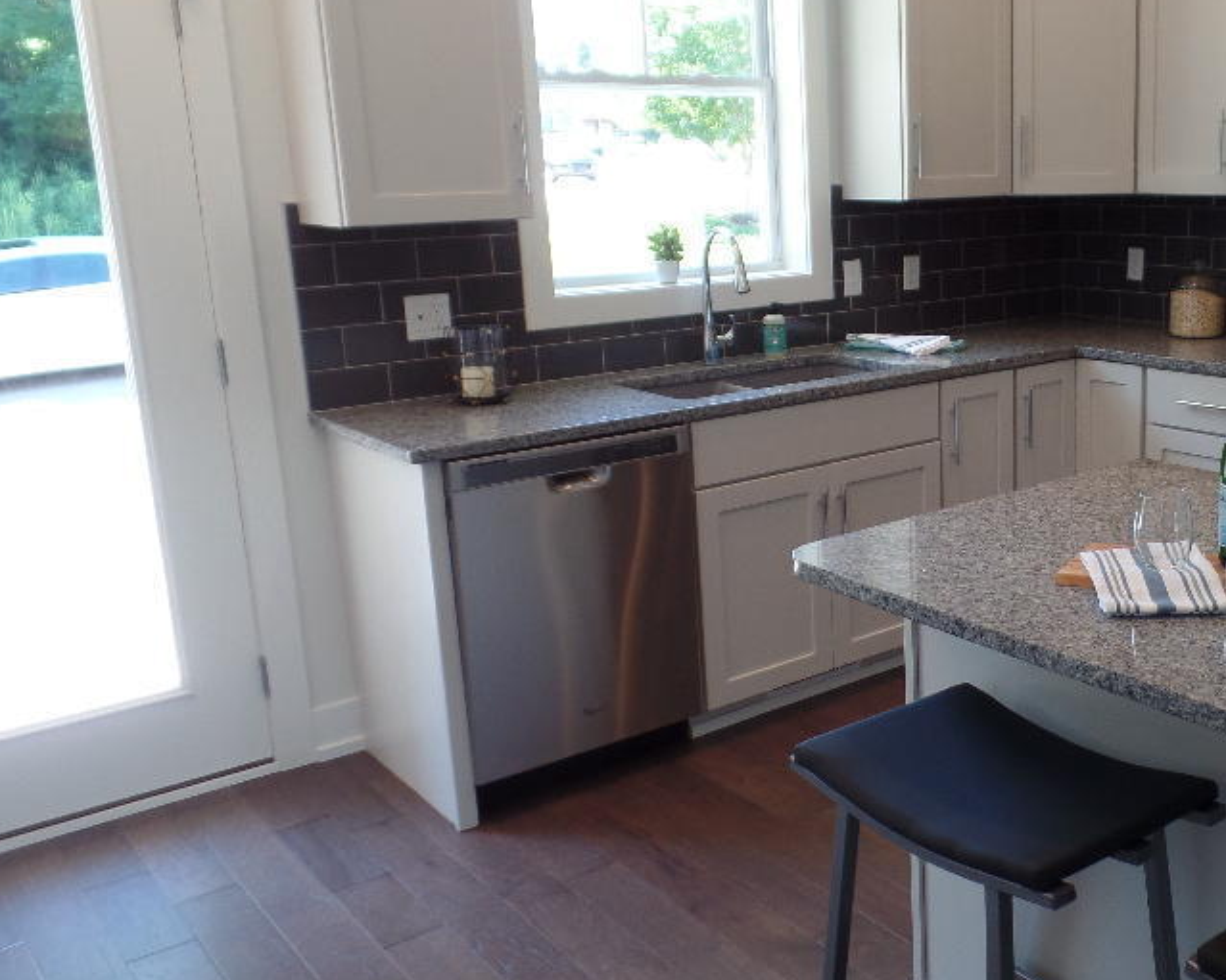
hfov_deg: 47.9
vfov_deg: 41.1
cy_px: 451
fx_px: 1306
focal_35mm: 36
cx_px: 952
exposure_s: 1/30
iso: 80
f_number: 2.8
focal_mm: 4.1
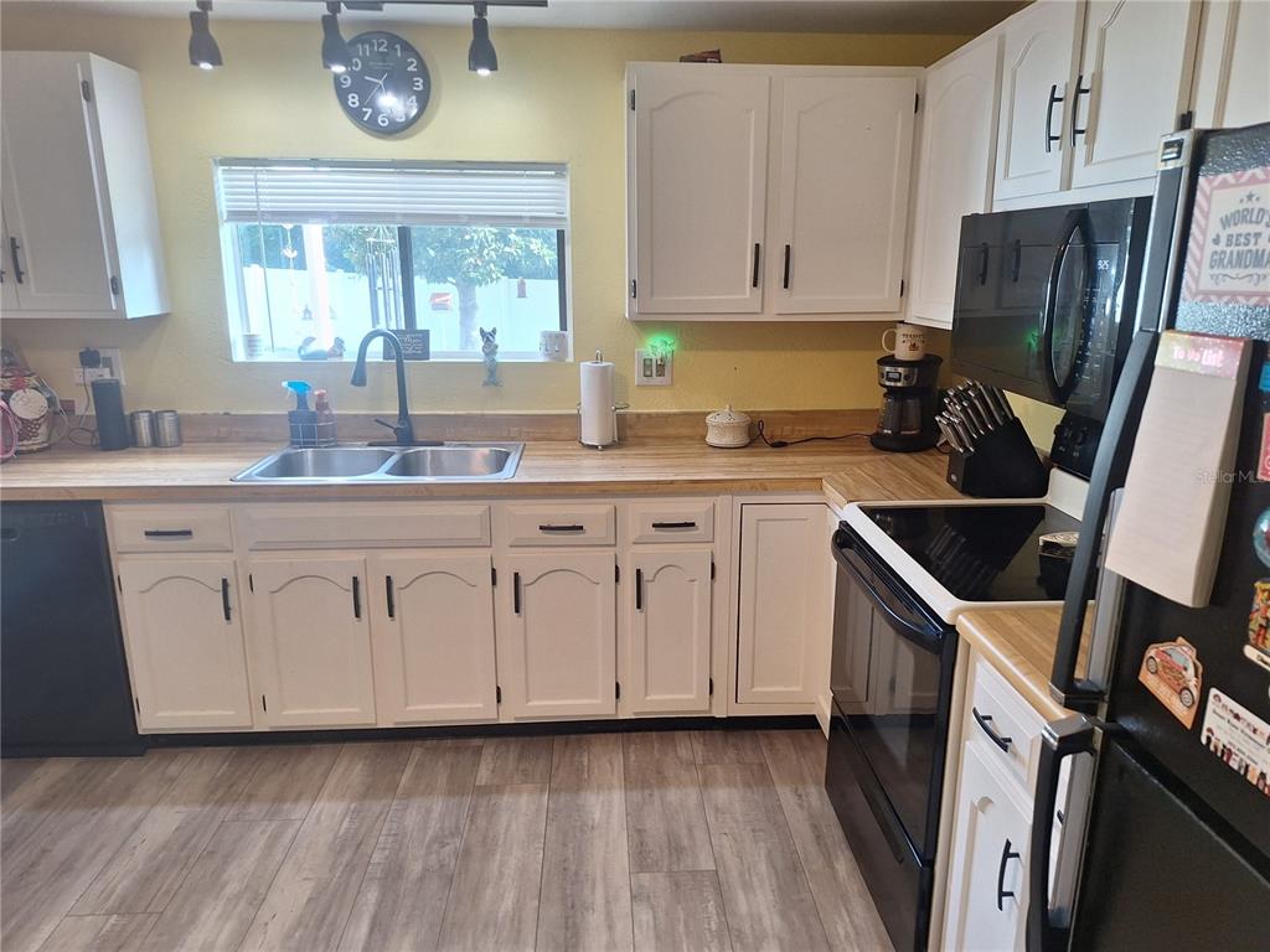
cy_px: 476
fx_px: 844
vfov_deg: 58.9
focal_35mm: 23
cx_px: 635
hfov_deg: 73.9
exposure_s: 1/40
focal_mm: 5.54
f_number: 1.8
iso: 50
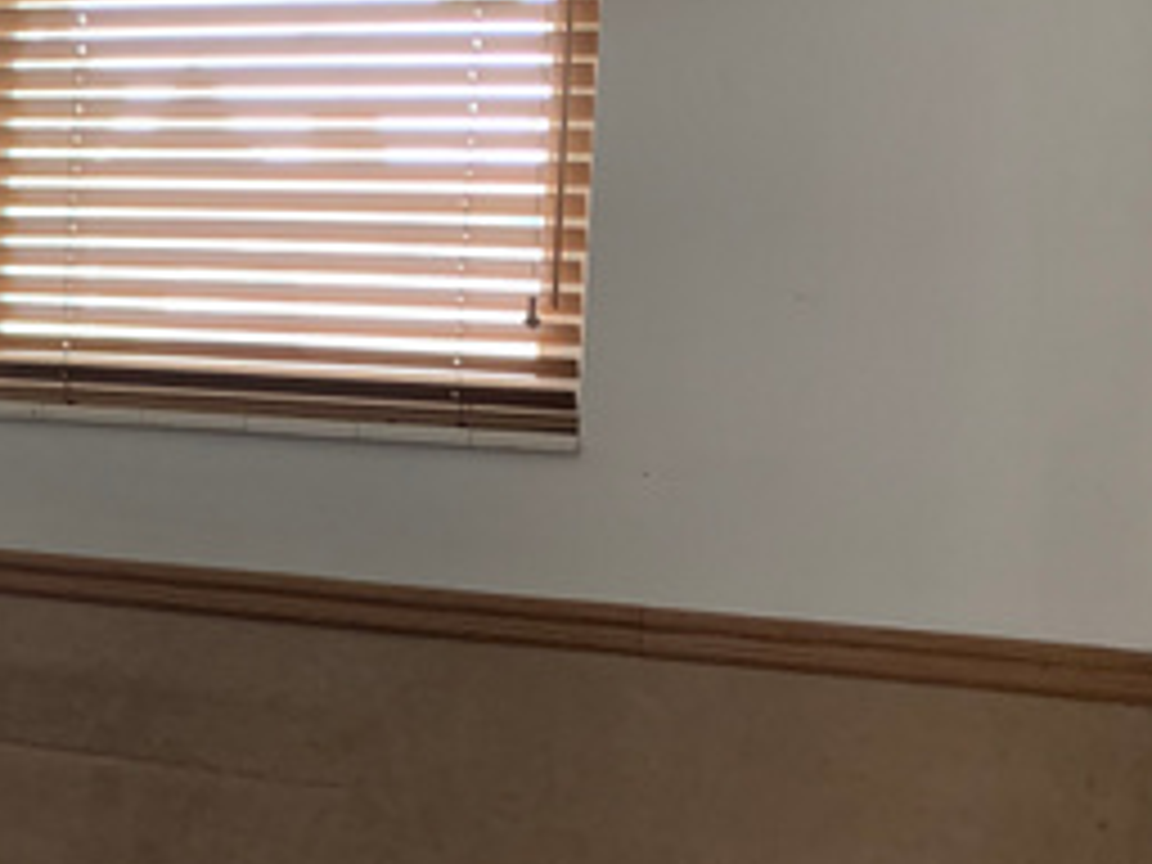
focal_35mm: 65
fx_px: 2163
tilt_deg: -2.7
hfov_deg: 27.3
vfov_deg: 22.6
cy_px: 392
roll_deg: -3.4
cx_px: -112
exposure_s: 1/60
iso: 400
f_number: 1.8
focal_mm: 4.25
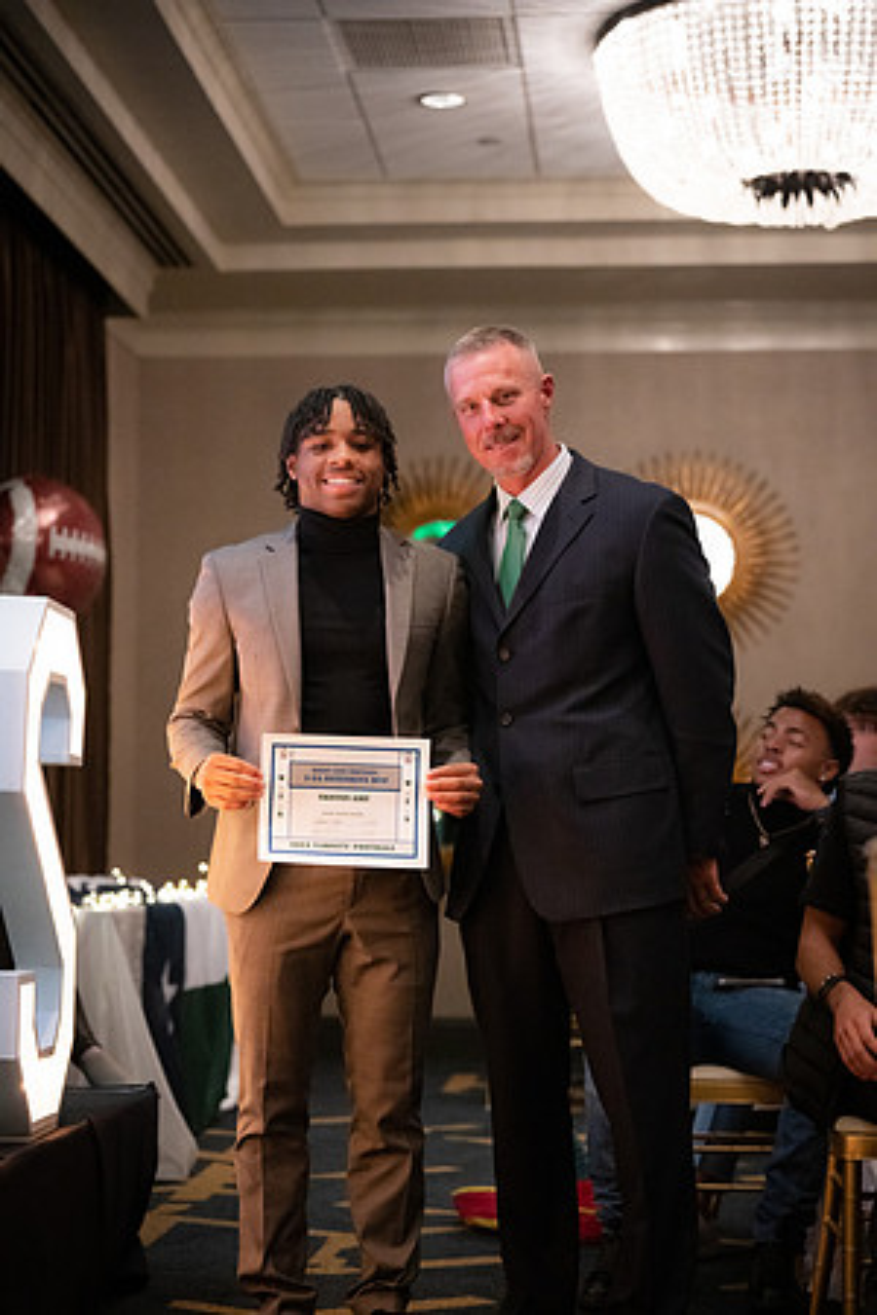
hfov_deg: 19.5
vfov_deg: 28.8
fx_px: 2558
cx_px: 438
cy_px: 658
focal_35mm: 70
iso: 12800
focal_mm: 70
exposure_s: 1/320
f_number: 2.8
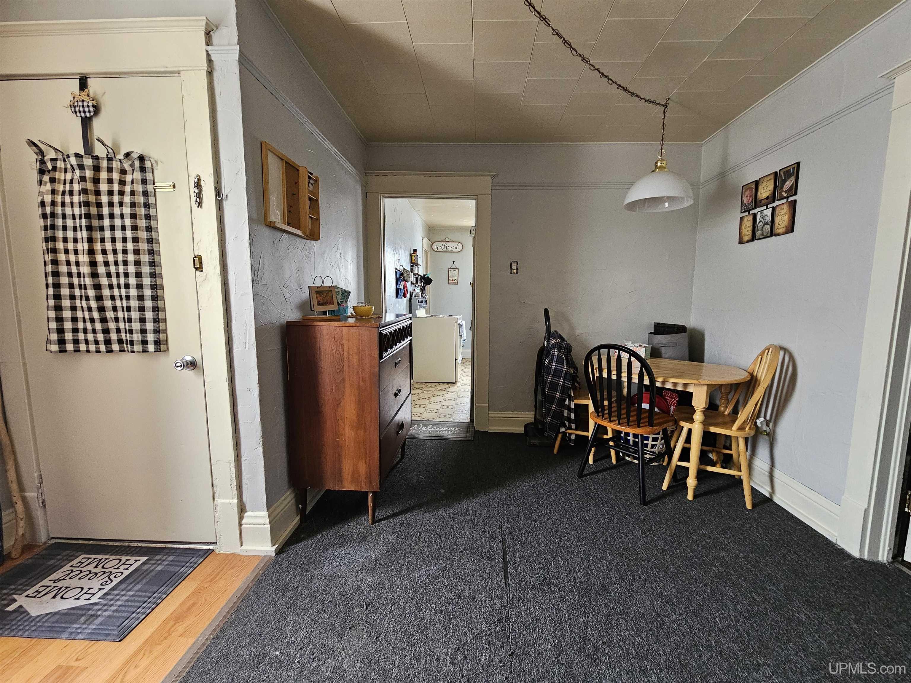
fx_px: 342
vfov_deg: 89.9
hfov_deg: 106.2
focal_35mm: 13
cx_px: 456
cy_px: 342
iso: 320
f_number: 2.2
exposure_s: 1/46
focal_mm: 2.2
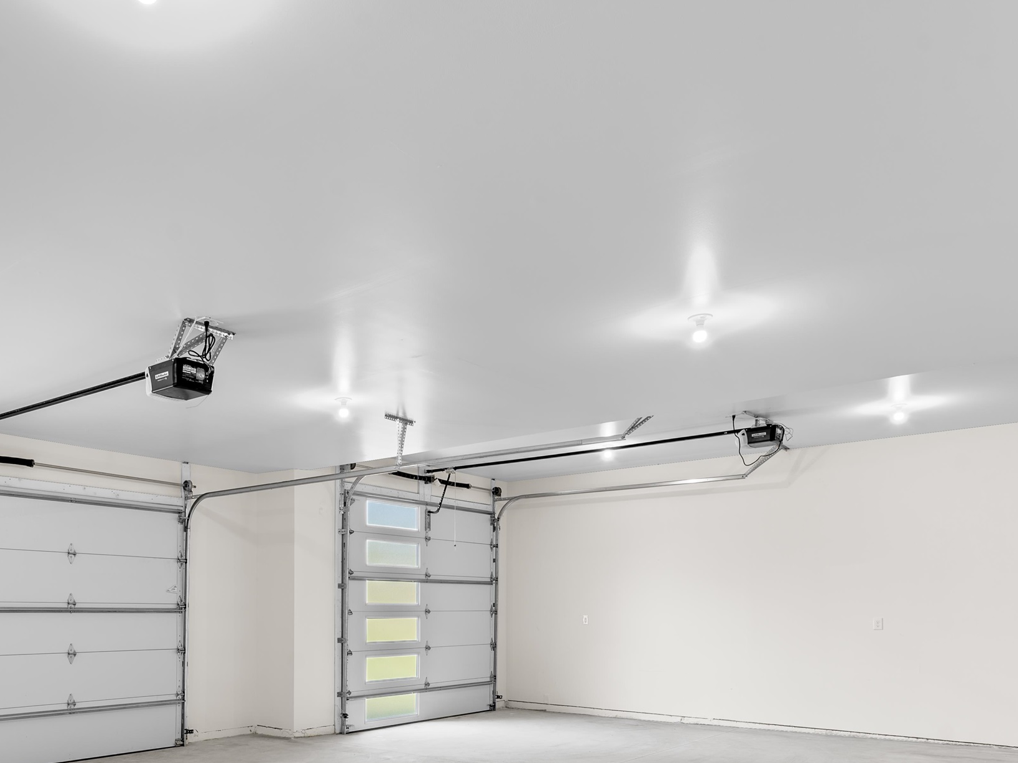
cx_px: 299
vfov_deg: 45.6
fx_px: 853
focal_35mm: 29
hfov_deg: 59.4
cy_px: 618
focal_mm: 16
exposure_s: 2
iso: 100
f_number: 8
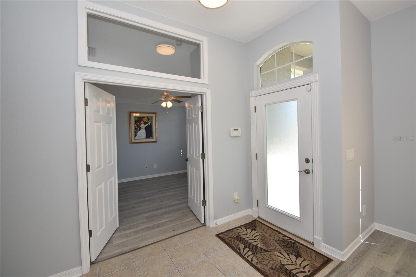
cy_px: 138
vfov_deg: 77.3
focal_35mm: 15
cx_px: 208
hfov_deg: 100.4
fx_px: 173
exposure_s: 1/125
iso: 180
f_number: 5.6
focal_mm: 10
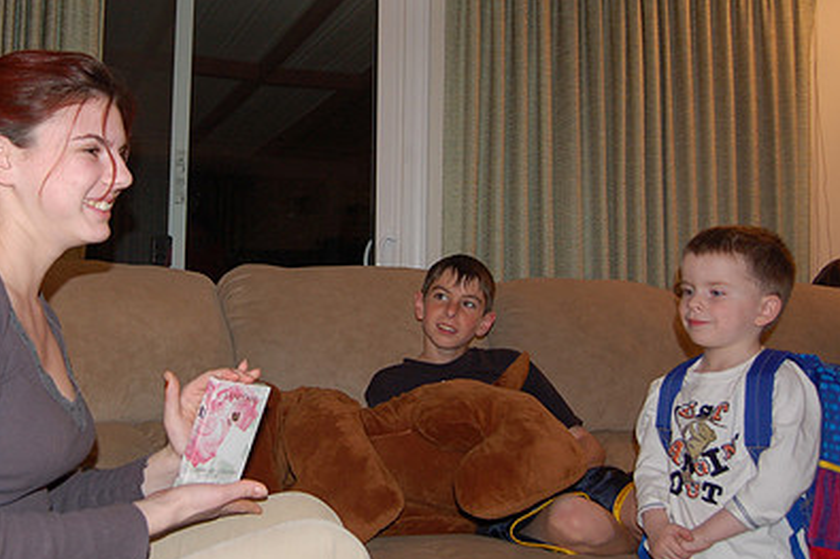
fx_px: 1026
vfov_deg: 30.4
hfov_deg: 44.0
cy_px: 217
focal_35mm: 44
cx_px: 289
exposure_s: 1/60
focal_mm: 20
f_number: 3.8
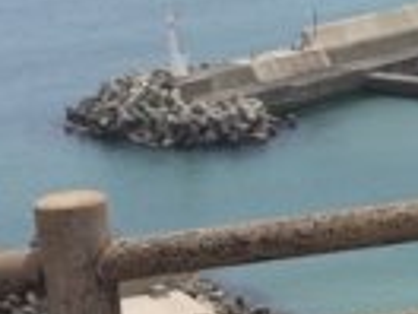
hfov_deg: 10.0
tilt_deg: -15.8
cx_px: 960
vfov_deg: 8.4
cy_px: 266
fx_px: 2125
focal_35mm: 176
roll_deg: +0.9
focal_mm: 4.15
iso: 32
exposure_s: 1/2415
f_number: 2.2
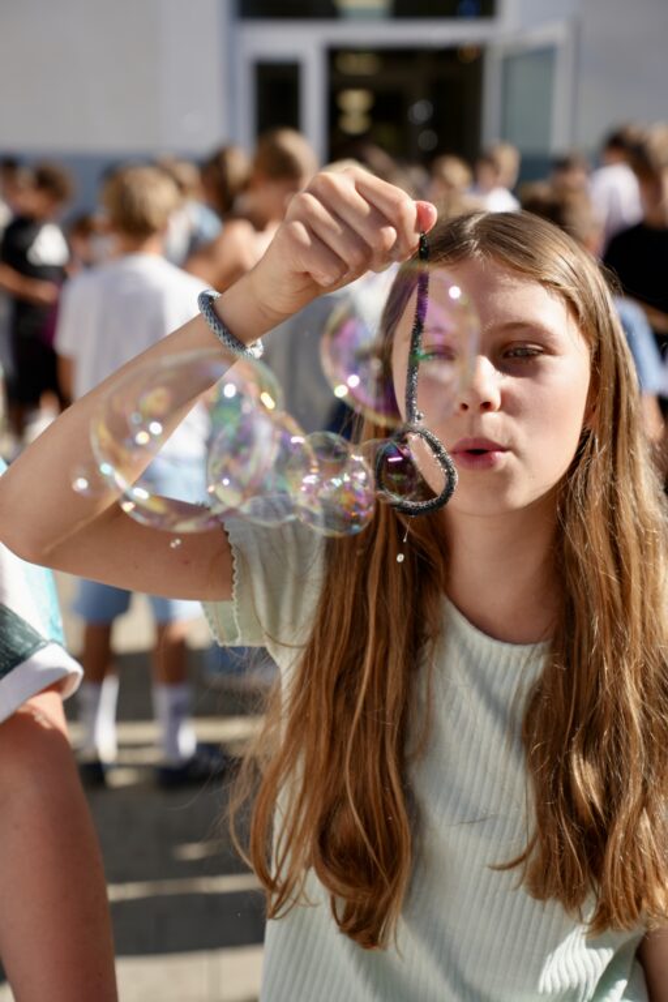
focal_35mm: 63
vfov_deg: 31.9
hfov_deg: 21.6
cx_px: 334
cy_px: 501
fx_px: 1753
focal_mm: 63
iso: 100
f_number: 4.5
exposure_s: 1/500
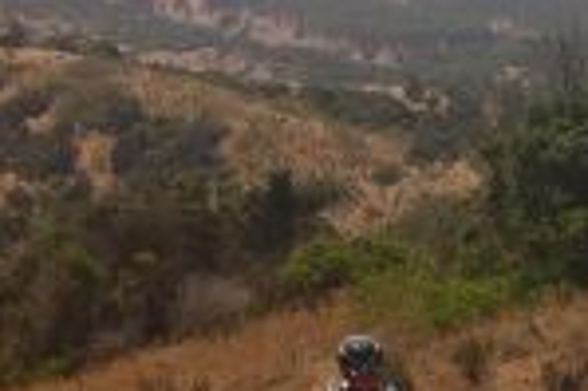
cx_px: 1129
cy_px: 434
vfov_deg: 8.7
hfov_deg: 11.9
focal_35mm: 156
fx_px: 2545
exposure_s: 1/1077
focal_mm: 3.85
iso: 80
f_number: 2.8
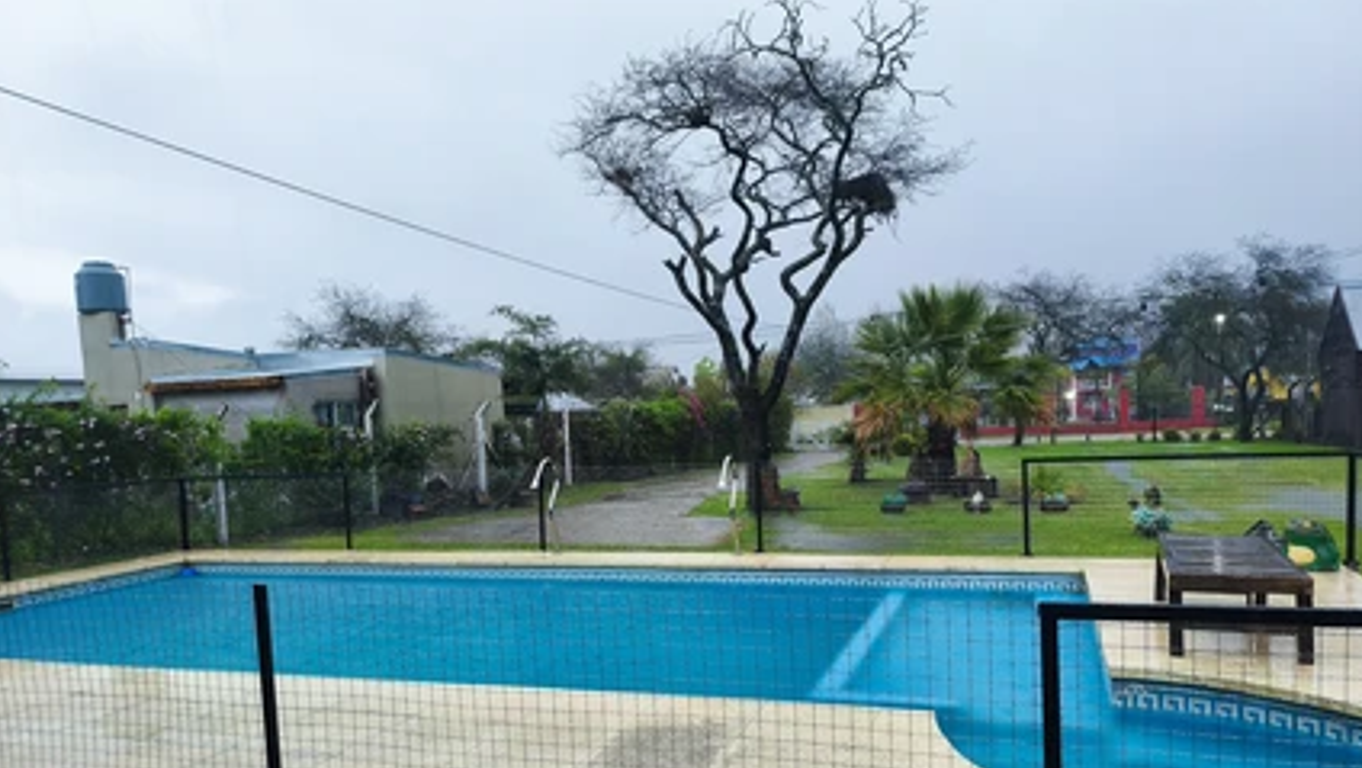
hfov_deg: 71.9
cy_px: 495
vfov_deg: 44.0
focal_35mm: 26
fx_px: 939
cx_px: 691
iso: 320
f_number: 1.65
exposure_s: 1/50
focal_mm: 6.14
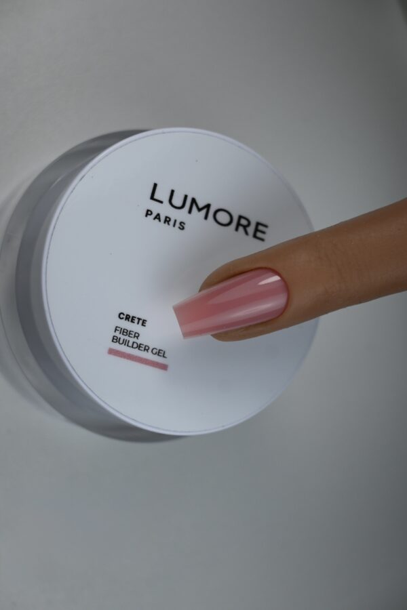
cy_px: 305
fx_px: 865
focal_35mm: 51
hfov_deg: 26.5
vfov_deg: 38.9
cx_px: 204
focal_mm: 34
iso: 400
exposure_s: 1/4000
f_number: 5
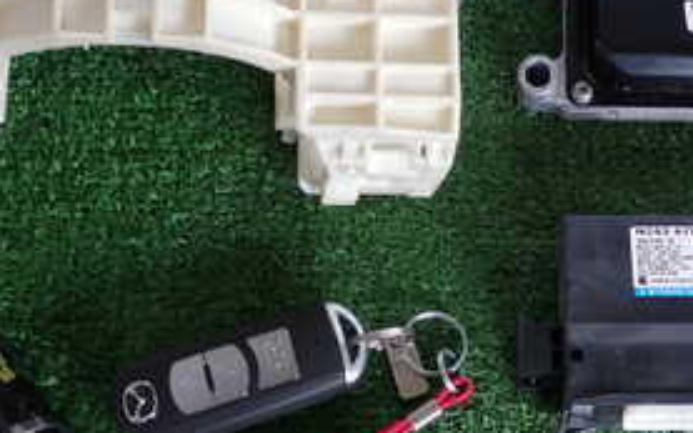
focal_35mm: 69
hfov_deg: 29.6
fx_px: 1303
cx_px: 465
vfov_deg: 18.8
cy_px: 133
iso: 200
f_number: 2.3
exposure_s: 1/40
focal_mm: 5.4
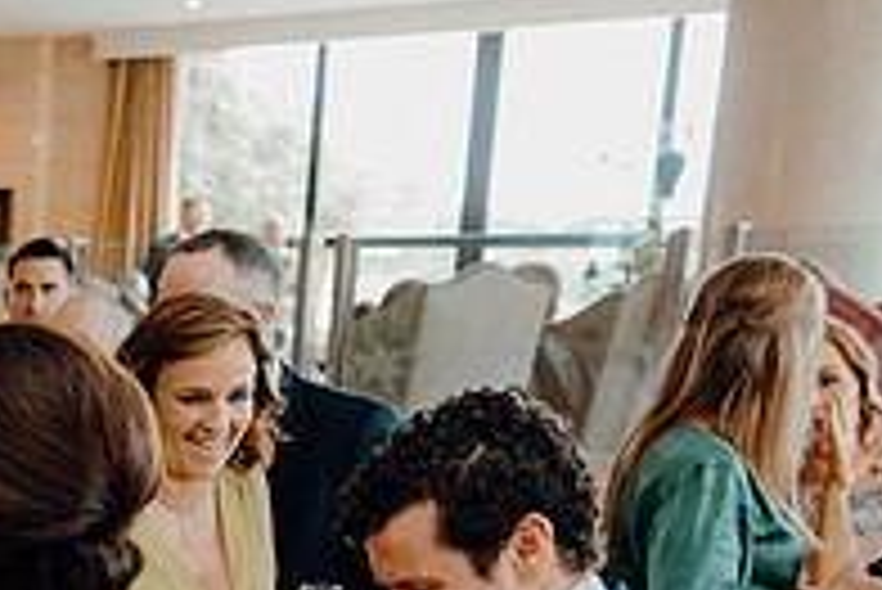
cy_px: 687
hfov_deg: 25.2
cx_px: -212
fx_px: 1741
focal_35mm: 71
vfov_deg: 18.3
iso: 1250
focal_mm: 24
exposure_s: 1/250
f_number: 2.8
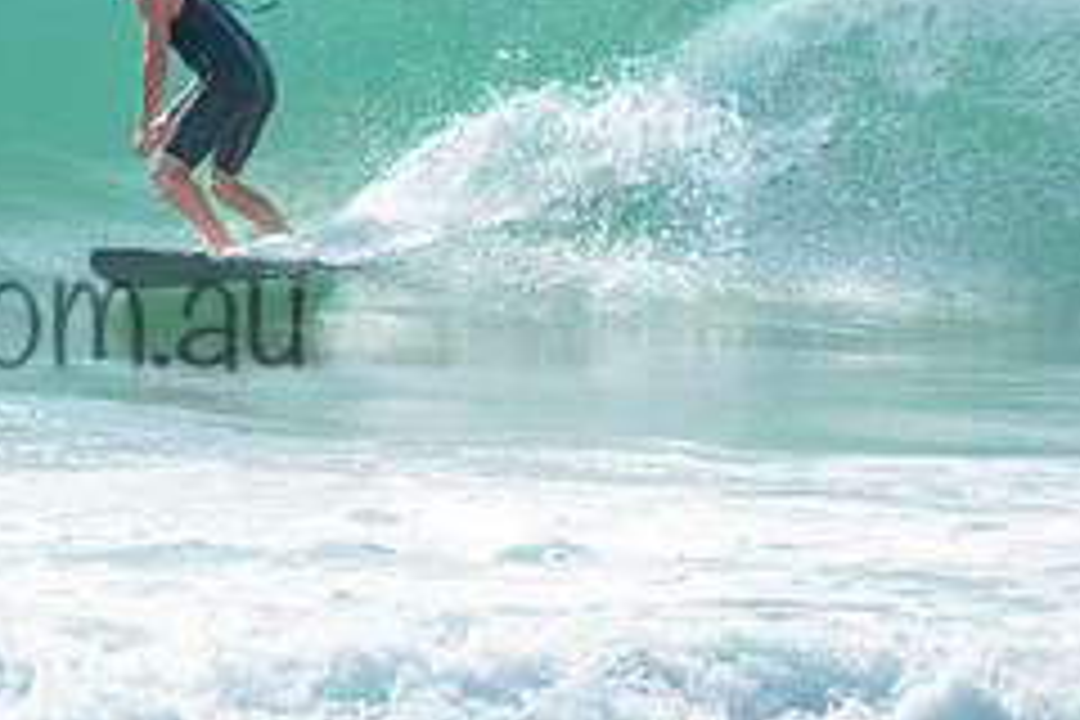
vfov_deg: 1.2
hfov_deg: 1.7
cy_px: 173
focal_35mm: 1184
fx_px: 35517
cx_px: 15
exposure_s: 1/1600
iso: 200
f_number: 7.1
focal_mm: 400
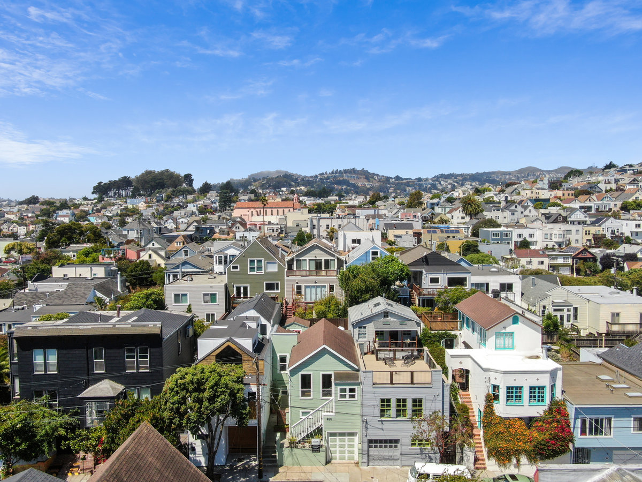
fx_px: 593
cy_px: 241
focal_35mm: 32
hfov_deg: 56.8
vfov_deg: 44.2
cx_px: 321
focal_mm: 5.45
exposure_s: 1/1250
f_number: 3.1
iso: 110
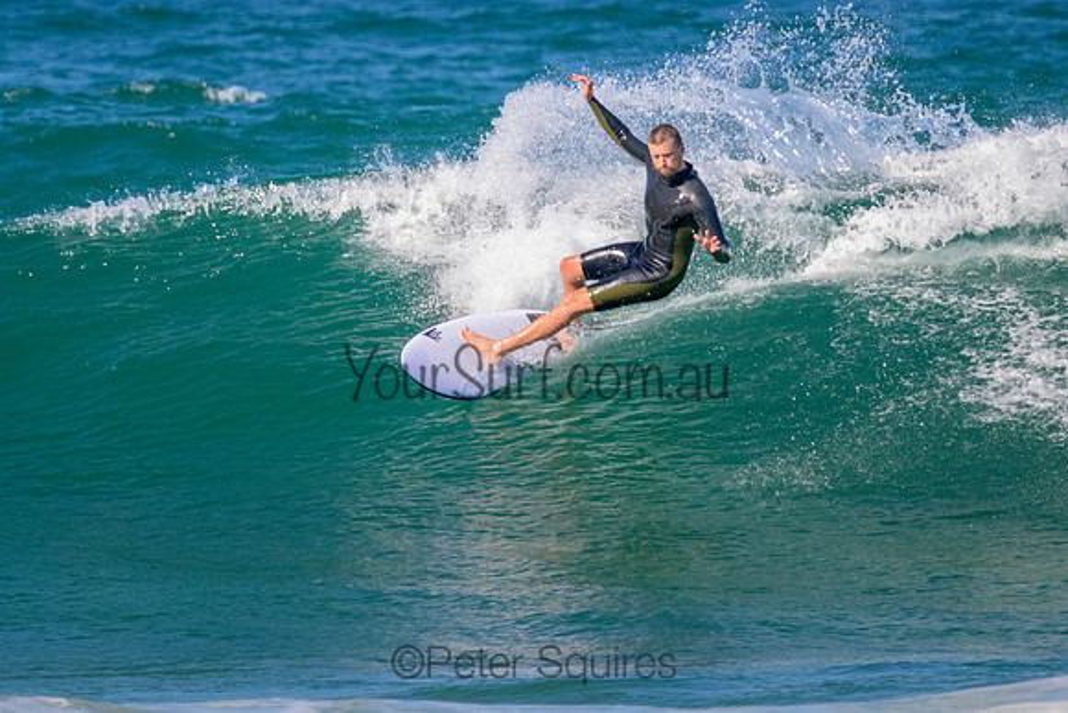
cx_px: 564
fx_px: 32491
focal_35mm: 1095
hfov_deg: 1.9
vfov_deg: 1.3
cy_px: 234
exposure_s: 1/2000
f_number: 11
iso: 2200
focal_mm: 800
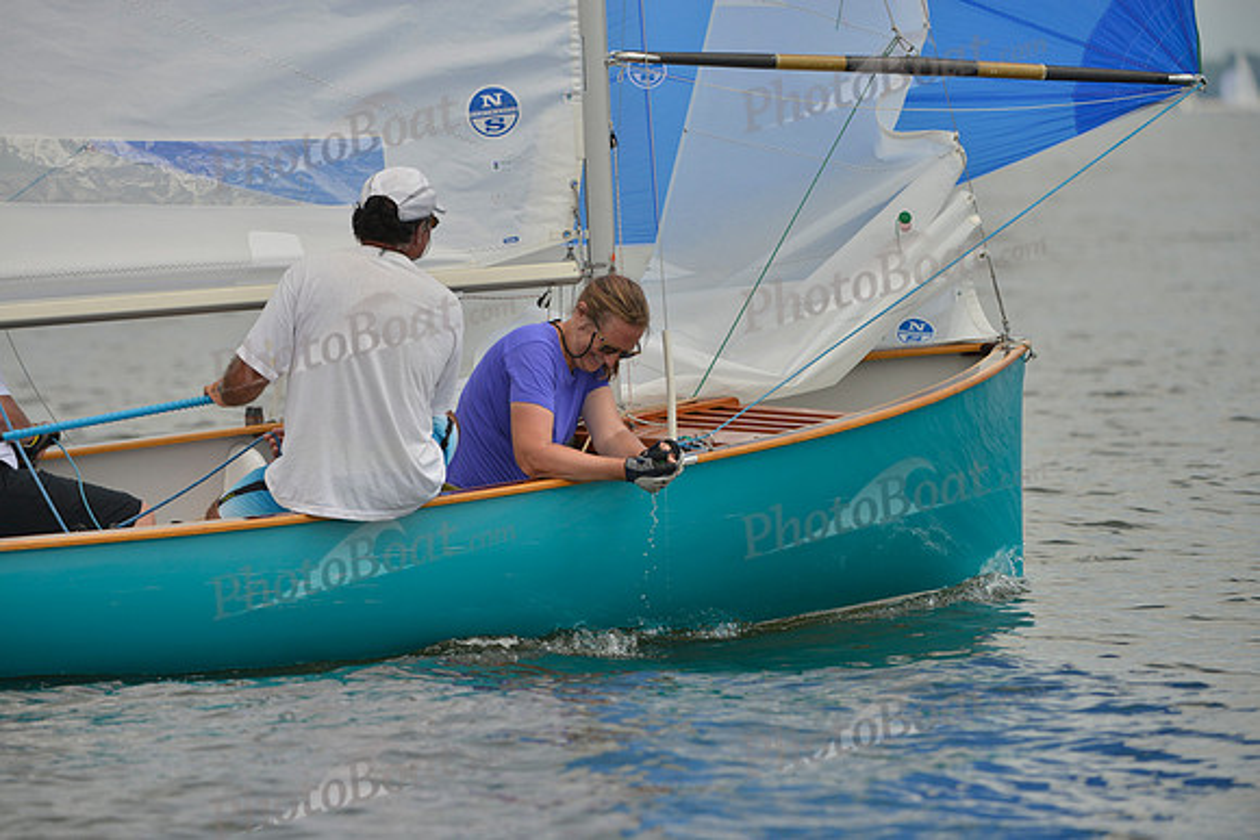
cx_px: 630
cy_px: 420
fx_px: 9802
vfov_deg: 4.9
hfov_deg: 7.4
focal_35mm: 280
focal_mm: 280
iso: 200
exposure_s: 1/1250
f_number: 6.3
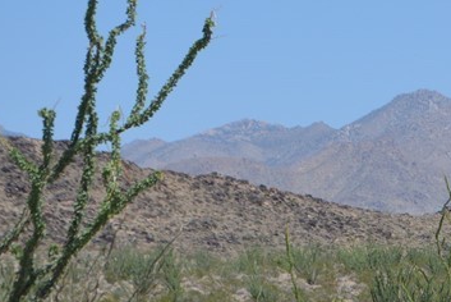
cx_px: 595
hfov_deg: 8.0
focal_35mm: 254
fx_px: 3179
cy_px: 154
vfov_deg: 5.4
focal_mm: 55
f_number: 7.1
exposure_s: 1/1600
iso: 400
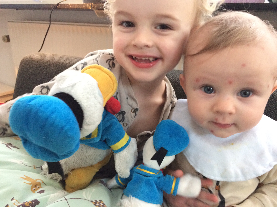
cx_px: 138
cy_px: 104
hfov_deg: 61.7
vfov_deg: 48.2
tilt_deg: -23.2
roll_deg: -2.0
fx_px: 232
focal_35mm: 29
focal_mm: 4.15
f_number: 2.2
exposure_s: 1/33
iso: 250
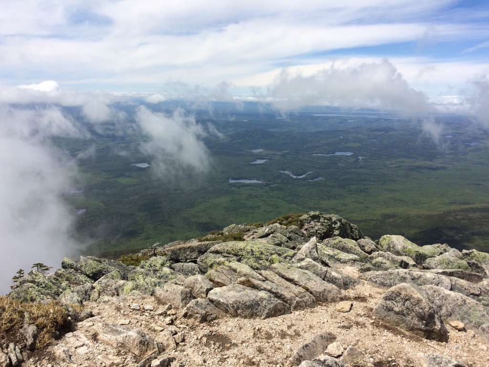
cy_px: 184
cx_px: 244
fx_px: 410
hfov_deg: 61.7
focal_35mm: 29
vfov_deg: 48.2
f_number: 2.2
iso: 32
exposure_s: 1/3731
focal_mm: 4.15
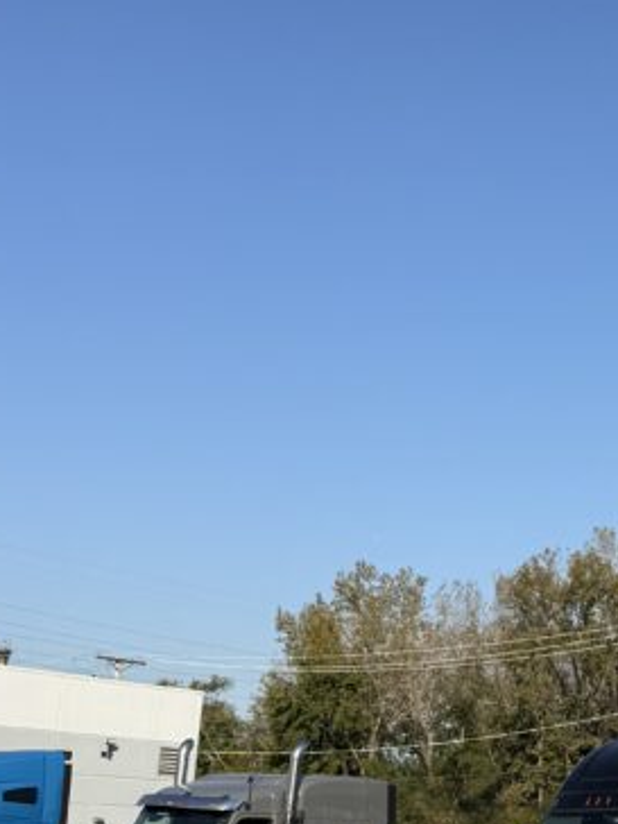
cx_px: 835
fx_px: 1666
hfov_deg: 19.2
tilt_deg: +15.3
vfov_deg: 27.8
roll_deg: -0.6
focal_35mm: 70
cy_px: 427
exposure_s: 1/4673
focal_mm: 6.76
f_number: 1.78
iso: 80
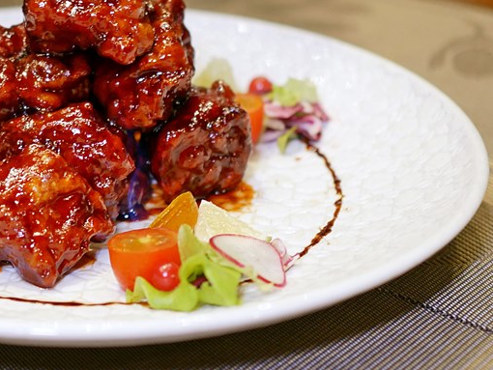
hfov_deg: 19.8
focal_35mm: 98
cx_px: 99
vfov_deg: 15.0
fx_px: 1396
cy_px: 52
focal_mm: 25
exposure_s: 1/60
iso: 400
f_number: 1.8
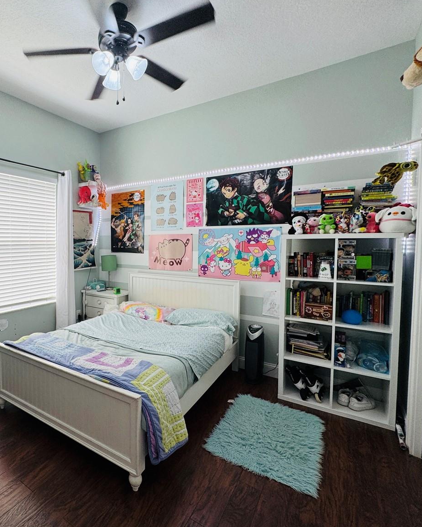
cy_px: 256
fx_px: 297
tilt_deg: -2.7
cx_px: 109
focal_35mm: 19
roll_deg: -0.4
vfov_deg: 83.3
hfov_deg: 66.7
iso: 50
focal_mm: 2.22
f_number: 2.2
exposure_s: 1/115
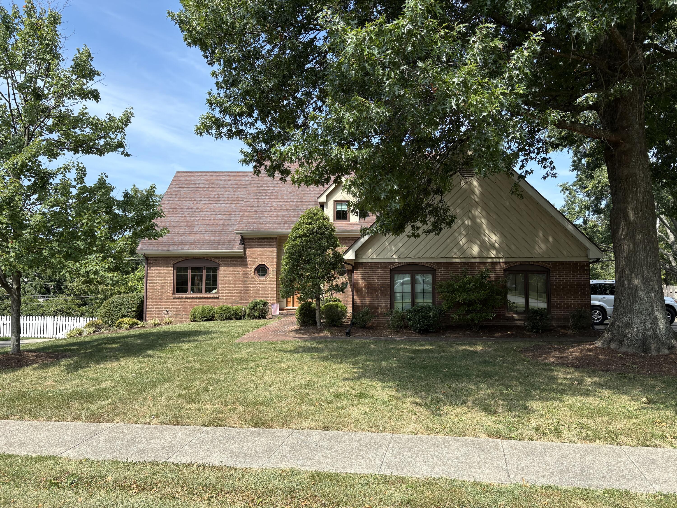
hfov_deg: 67.3
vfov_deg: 53.1
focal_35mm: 26
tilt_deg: +5.0
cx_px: 338
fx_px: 508
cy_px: 254
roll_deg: +0.5
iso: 50
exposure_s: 1/1451
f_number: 1.6
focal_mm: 5.96
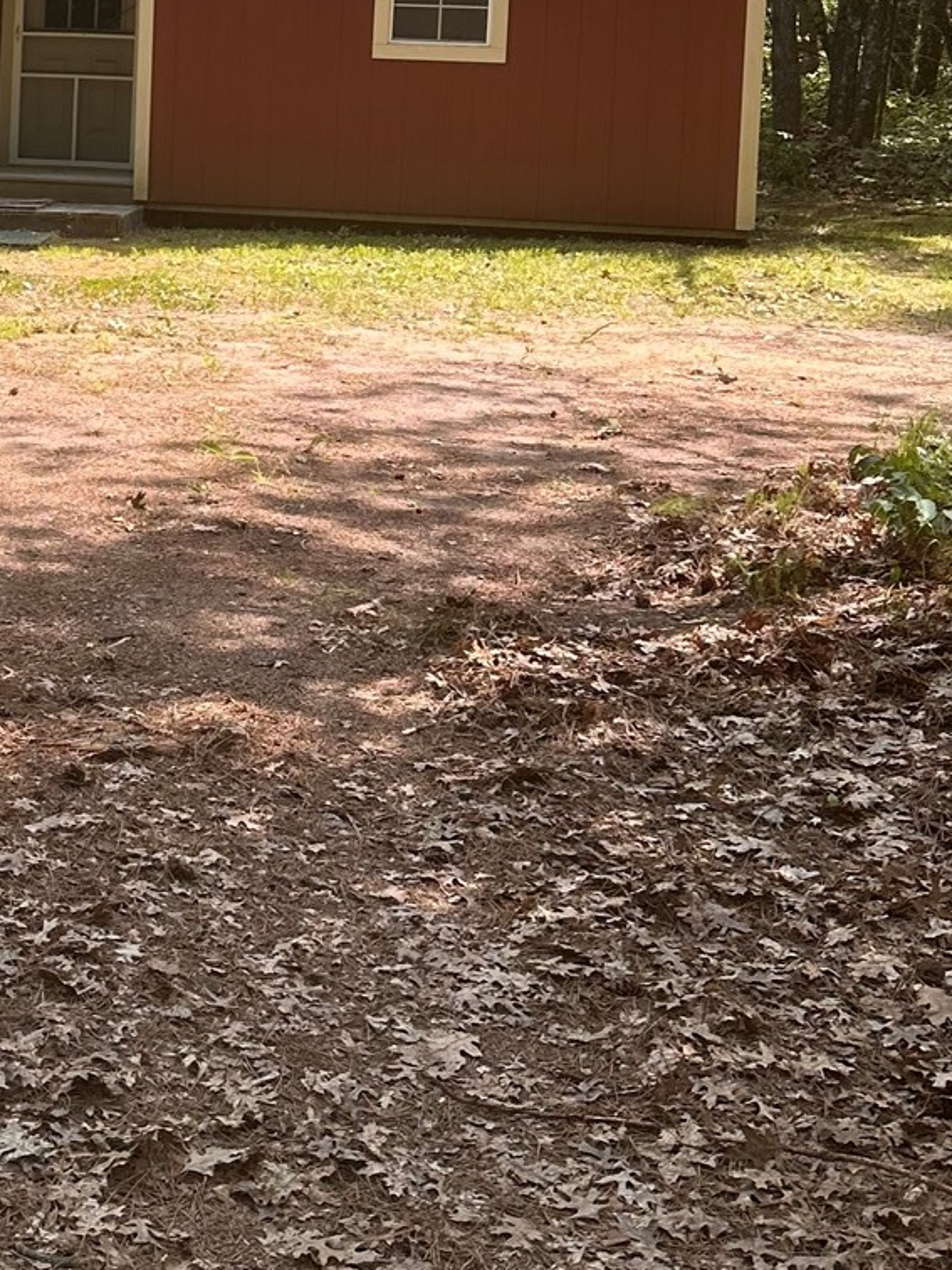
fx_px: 2383
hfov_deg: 21.6
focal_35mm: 65
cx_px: -60
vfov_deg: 28.8
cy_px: 171
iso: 80
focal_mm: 6.86
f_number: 1.78
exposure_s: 1/887
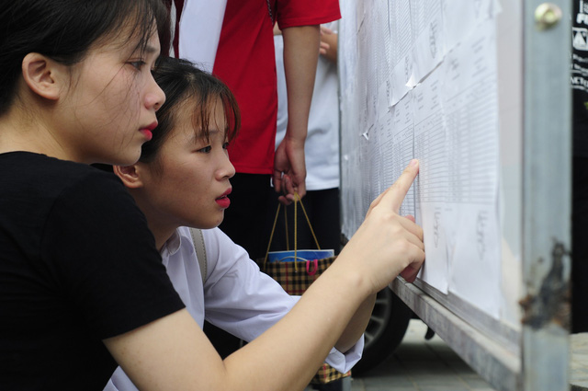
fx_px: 1223
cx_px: 294
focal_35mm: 75
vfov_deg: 18.1
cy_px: 196
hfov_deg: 27.0
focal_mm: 50
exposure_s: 1/200
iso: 400
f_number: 7.1
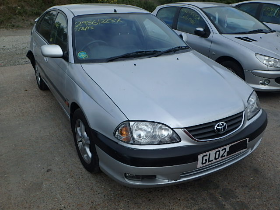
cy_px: 105
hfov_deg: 58.4
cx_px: 140
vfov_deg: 45.4
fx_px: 251
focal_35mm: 31
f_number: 4.7
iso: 125
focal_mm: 5.6
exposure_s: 1/640
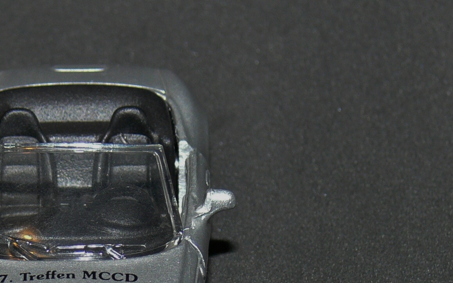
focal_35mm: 161
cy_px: 284
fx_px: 1988
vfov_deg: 8.1
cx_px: 69
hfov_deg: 12.9
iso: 100
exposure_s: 1/30
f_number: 4
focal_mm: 13
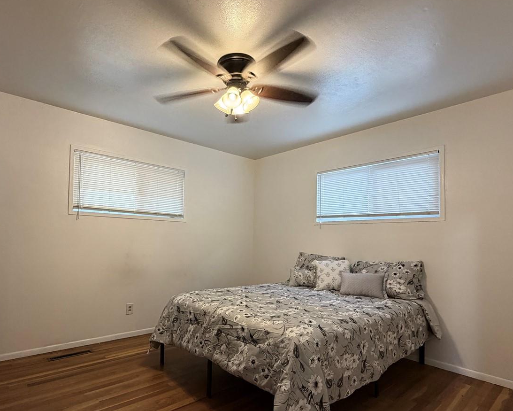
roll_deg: -1.5
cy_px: 230
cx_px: 227
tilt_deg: +1.7
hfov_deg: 80.0
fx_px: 304
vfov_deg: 67.9
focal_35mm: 20
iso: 320
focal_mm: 2.22
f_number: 2.2
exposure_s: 1/60
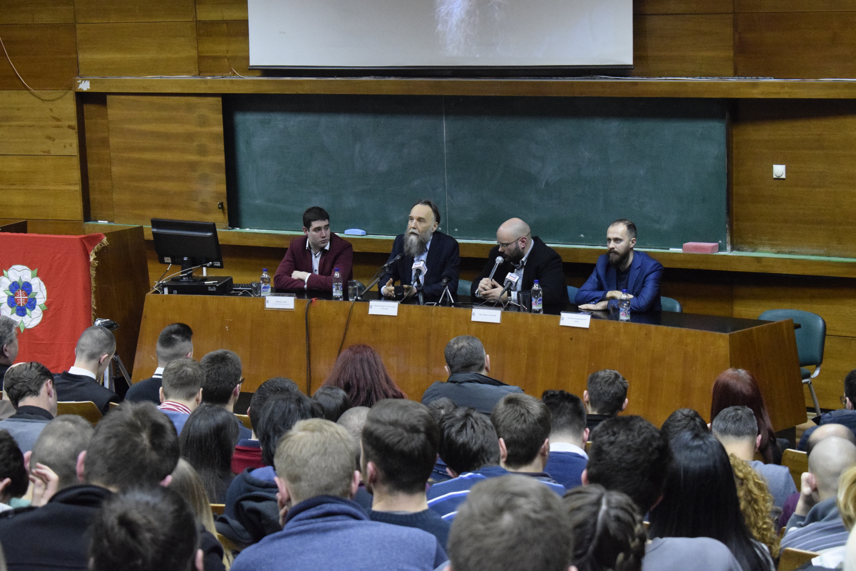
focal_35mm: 82
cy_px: 286
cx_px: 428
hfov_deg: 24.6
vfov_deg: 16.6
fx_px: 1962
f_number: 5.6
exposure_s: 1/80
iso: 6400
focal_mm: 55
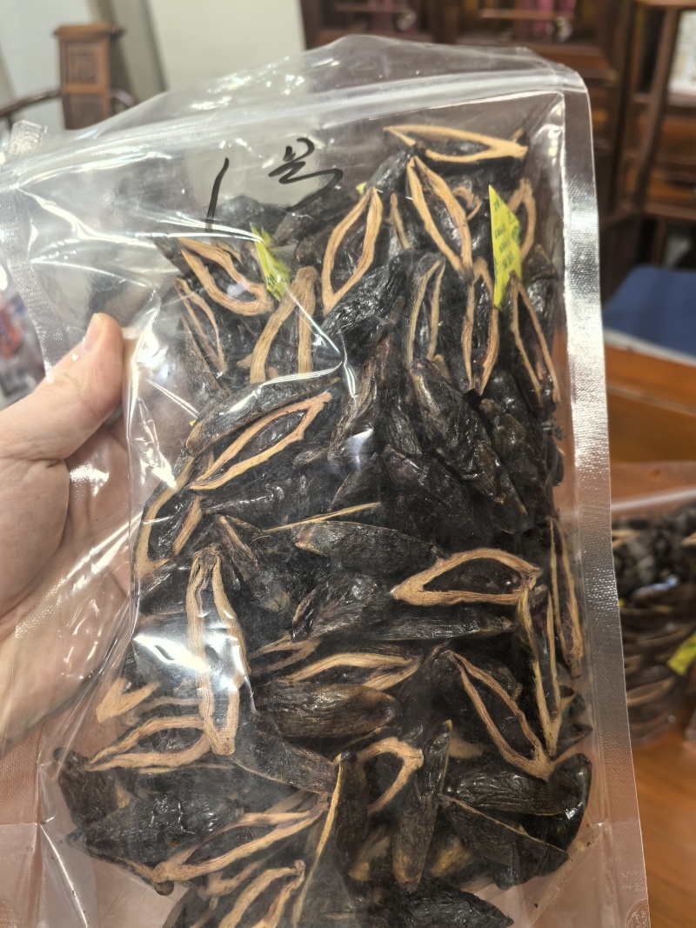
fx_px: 724
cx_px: 348
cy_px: 464
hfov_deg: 51.3
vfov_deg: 65.3
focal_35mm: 27
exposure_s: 1/50
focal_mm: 5.75
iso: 160
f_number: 2
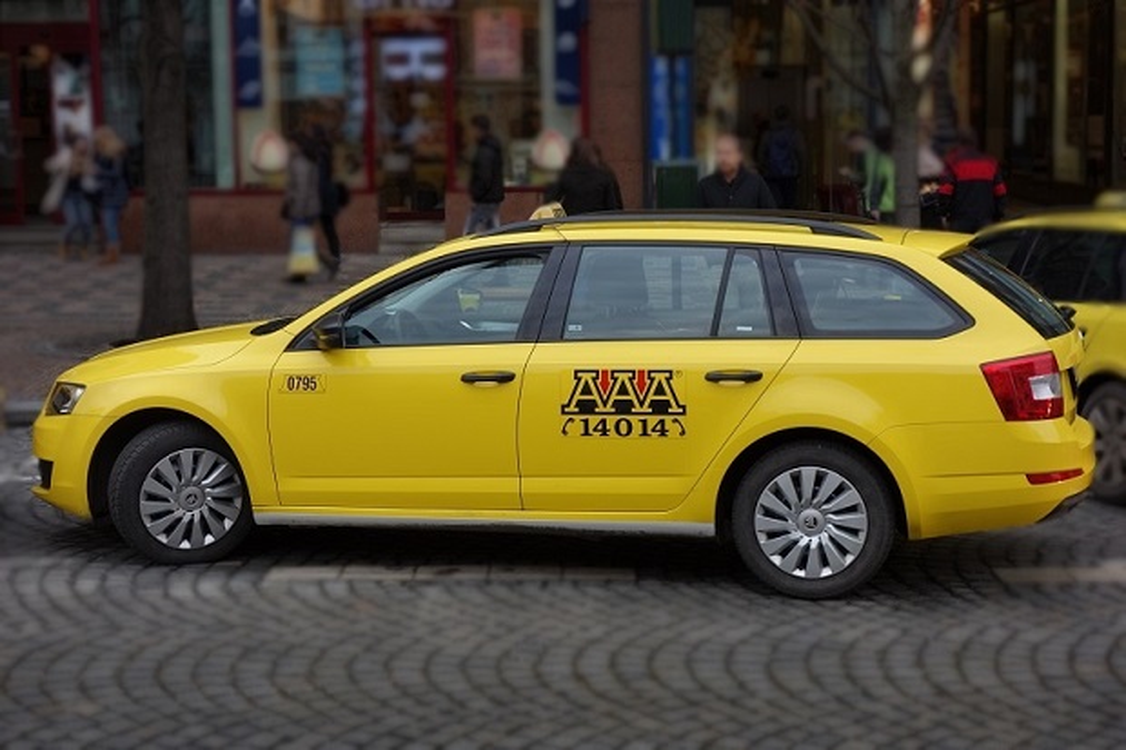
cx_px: 563
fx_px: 2064
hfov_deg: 30.5
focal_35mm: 66
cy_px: 375
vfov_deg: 20.6
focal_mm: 24.4
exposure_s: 1/100
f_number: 5
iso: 125
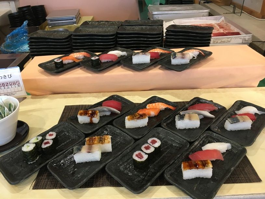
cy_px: 100
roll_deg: +2.5
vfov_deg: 48.2
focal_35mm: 29
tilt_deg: -32.6
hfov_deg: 61.7
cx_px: 132
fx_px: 222
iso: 100
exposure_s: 1/30
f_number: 2.2
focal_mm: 4.15
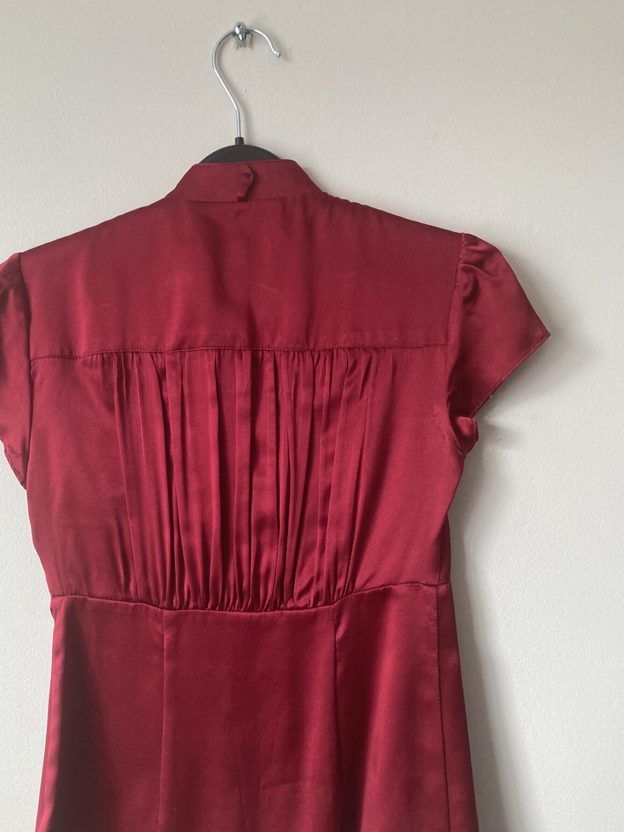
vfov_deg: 56.6
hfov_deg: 44.1
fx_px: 769
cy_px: 474
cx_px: 284
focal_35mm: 32
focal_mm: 3.99
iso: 160
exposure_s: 1/60
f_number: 1.8
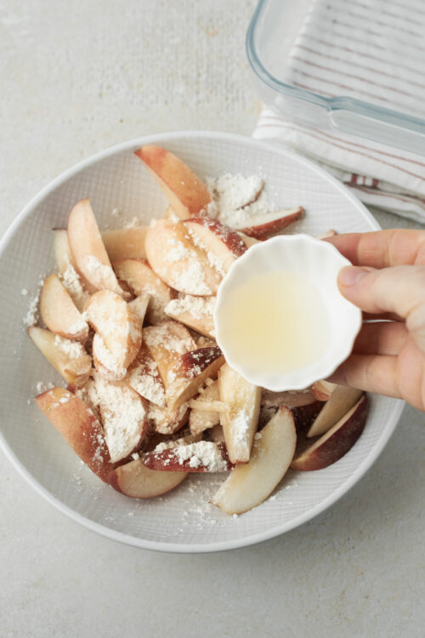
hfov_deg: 27.0
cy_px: 319
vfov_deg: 39.6
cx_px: 212
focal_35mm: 50
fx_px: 885
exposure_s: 1/15
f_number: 5.6
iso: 125
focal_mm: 50
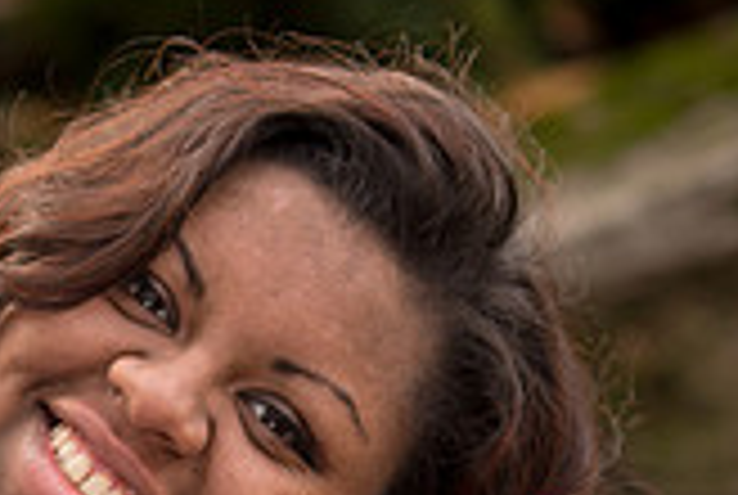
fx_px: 7167
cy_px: 730
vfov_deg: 3.9
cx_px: -60
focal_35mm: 349
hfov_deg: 5.9
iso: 200
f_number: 3.2
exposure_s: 1/80
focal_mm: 95
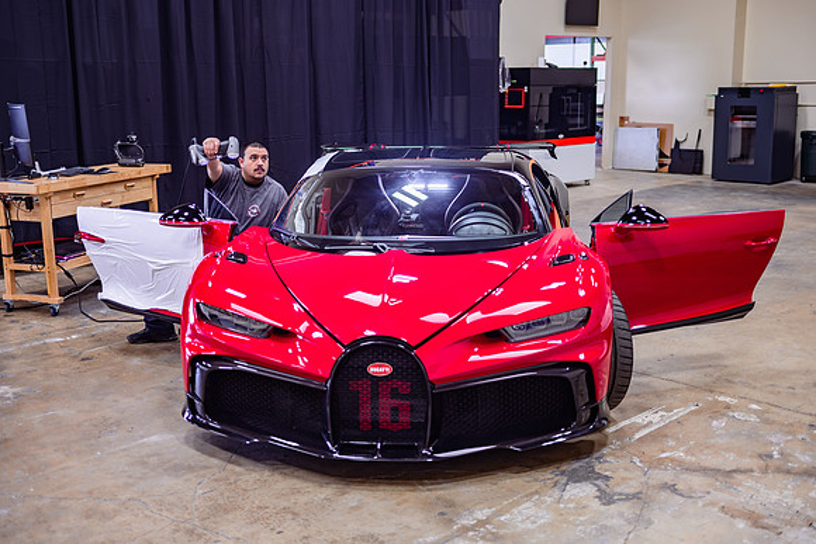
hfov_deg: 48.4
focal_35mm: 40
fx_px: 907
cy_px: 272
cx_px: 408
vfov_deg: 33.4
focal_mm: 40
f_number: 2
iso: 100
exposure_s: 1/60
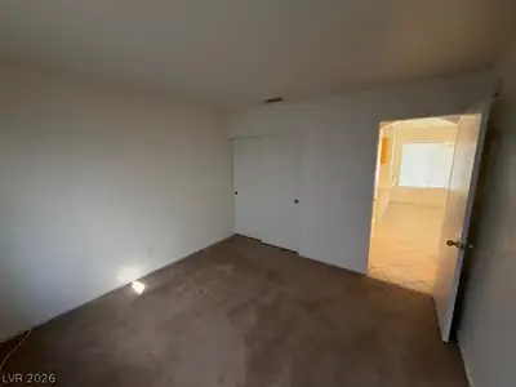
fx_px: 209
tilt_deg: -8.5
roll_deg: +1.1
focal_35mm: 14
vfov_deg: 85.7
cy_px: 194
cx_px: 258
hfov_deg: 102.1
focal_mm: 2.22
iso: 200
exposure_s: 1/60
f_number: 2.2
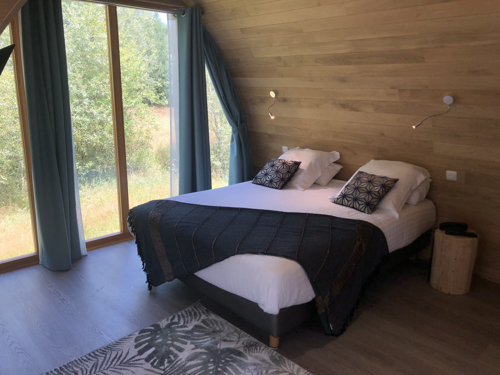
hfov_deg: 63.4
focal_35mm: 28
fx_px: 404
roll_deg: +0.9
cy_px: 188
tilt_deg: -12.0
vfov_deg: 49.7
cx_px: 250
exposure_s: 1/312
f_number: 1.8
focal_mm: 4
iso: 20
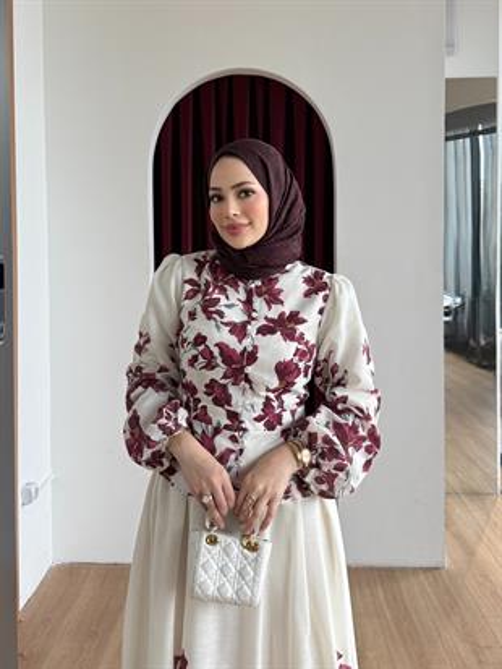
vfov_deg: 71.6
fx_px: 464
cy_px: 334
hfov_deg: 56.8
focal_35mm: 24
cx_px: 251
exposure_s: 1/115
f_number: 1.78
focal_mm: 6.76
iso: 200
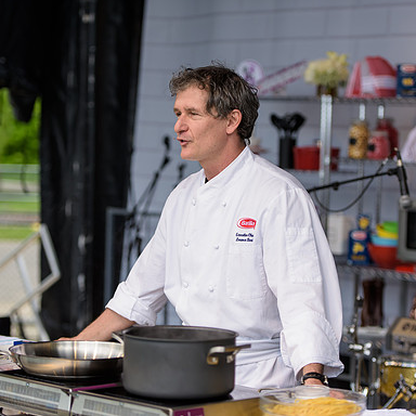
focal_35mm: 118
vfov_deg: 14.8
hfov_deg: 14.8
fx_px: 1604
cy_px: 207
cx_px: 219
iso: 250
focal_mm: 92
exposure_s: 1/1250
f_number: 3.2
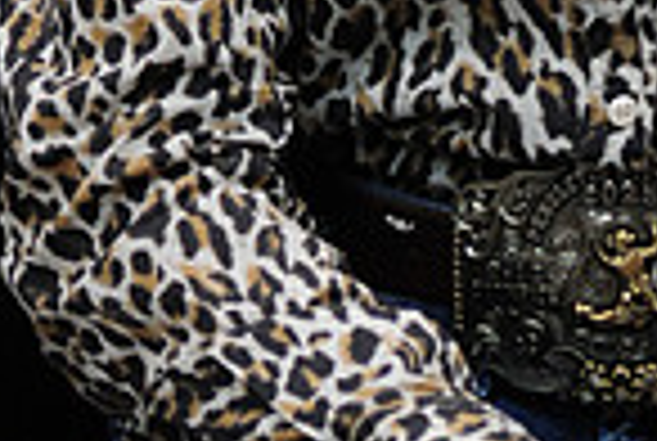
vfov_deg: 2.8
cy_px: -824
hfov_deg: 4.2
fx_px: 8906
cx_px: 466
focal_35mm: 487
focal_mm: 82
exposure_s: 1/125
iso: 640
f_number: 4
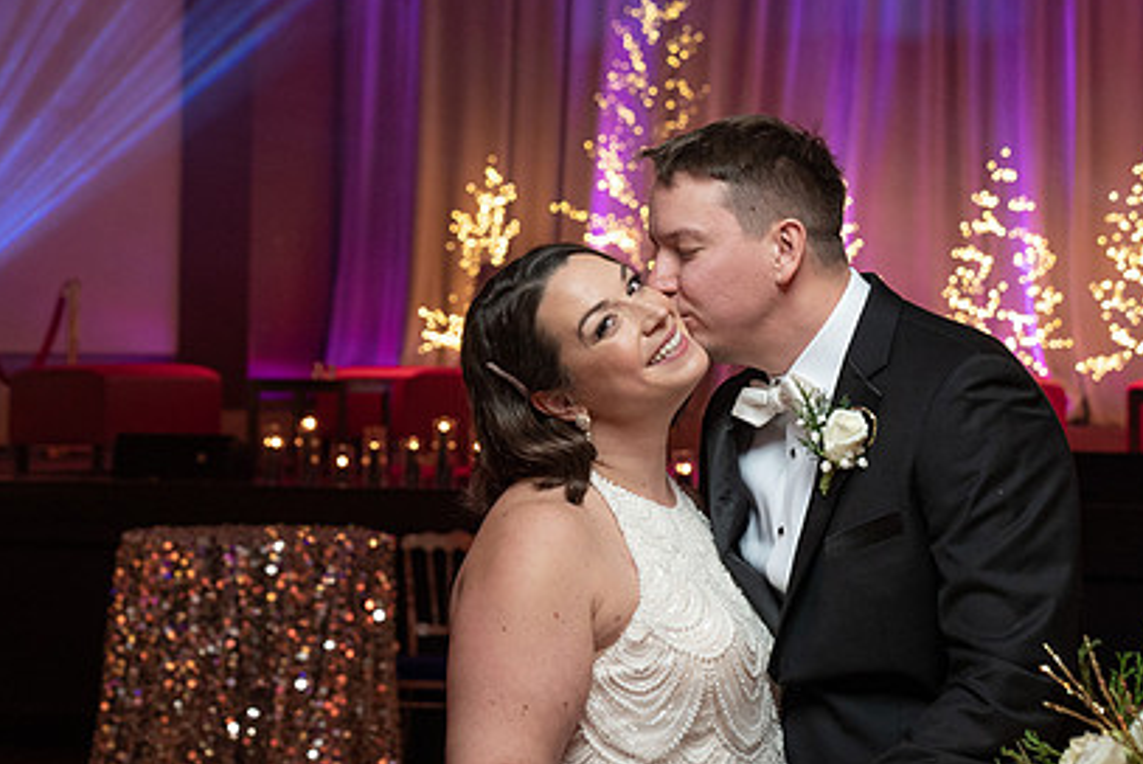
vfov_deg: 14.1
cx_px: 611
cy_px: 259
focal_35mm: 97
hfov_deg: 21.0
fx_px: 3082
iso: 2000
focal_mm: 53
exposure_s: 1/100
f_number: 4
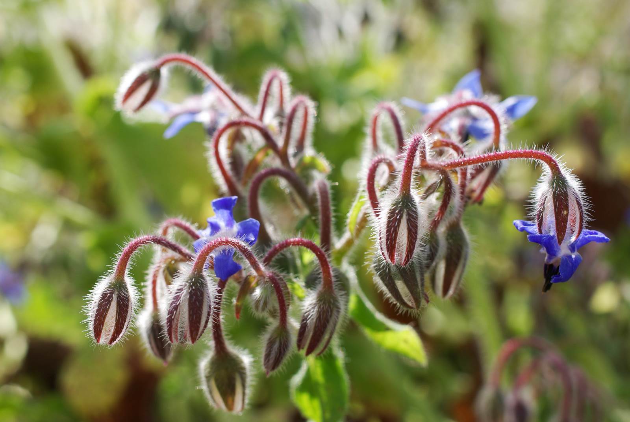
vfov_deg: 25.8
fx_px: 920
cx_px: 315
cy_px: 211
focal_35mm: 52
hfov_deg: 37.8
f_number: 6.7
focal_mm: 35
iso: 100
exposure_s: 1/250
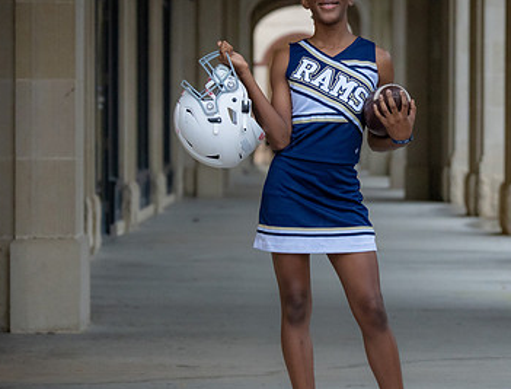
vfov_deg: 10.8
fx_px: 2062
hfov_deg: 14.1
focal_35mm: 139
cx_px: 284
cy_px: 198
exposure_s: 1/250
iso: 2500
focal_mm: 70
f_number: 2.8
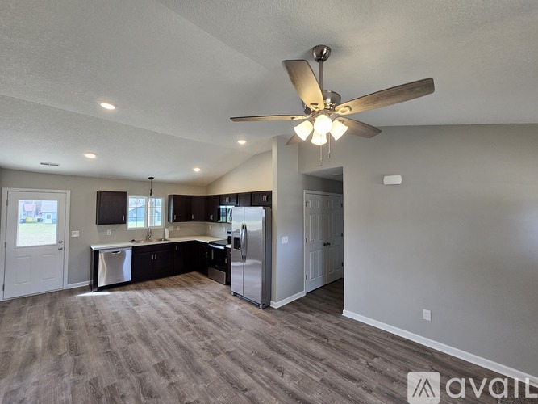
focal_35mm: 13
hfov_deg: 106.2
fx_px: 202
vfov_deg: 89.9
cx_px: 269
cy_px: 202
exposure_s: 1/60
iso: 125
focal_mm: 2.2
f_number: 2.2
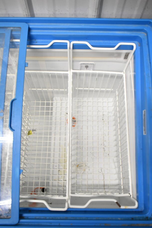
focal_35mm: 33
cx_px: 76
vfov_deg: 57.2
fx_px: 209
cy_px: 114
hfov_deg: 40.0
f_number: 4
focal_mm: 22
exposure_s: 1/60
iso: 1600
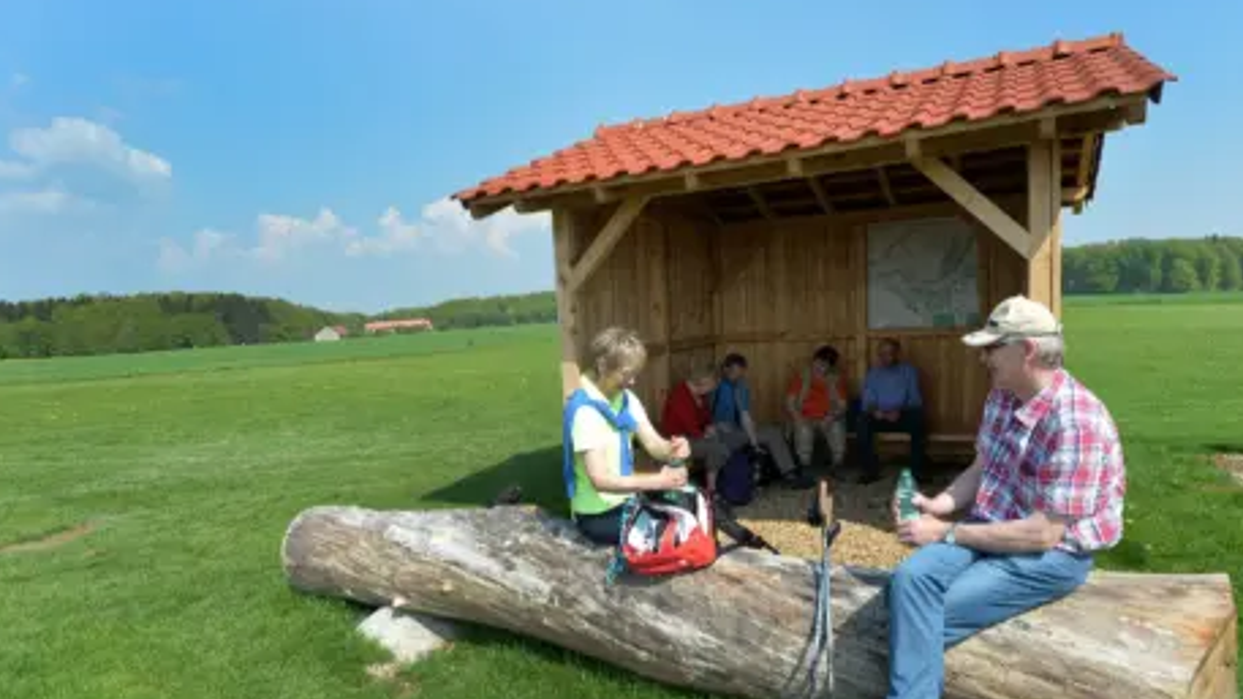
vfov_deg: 51.2
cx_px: 628
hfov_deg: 81.2
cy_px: 411
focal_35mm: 22
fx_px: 725
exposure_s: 1/500
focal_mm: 20
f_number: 11
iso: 640
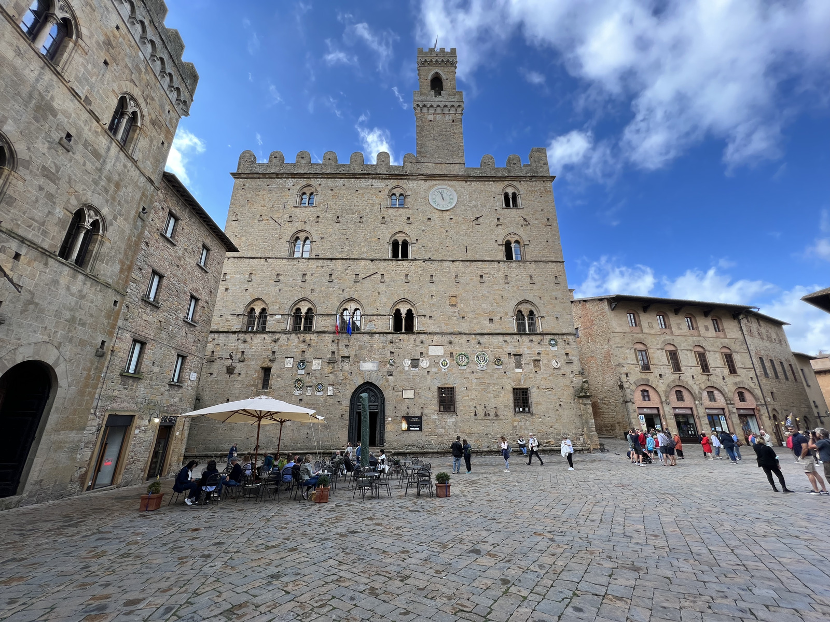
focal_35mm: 13
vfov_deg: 89.9
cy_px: 311
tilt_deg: +18.6
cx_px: 415
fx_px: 312
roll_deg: +0.1
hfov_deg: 106.2
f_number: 1.8
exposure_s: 1/384
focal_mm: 1.57
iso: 32
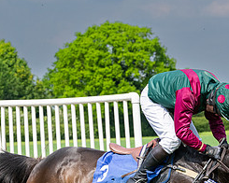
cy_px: 208
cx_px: 122
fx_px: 1647
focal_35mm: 243
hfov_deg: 8.0
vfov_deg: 6.3
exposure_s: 1/2500
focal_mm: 70
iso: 400
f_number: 5
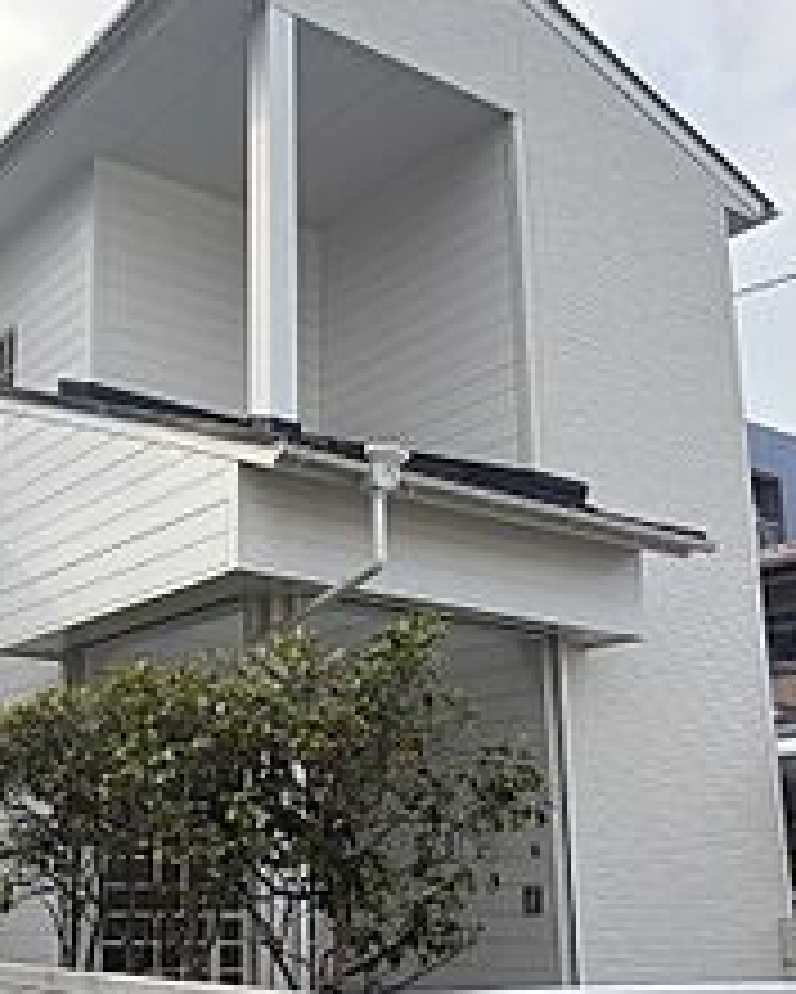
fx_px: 1354
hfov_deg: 32.0
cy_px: 567
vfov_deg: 40.2
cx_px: 166
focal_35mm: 46
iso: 64
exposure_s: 1/2538
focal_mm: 5.96
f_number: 1.6
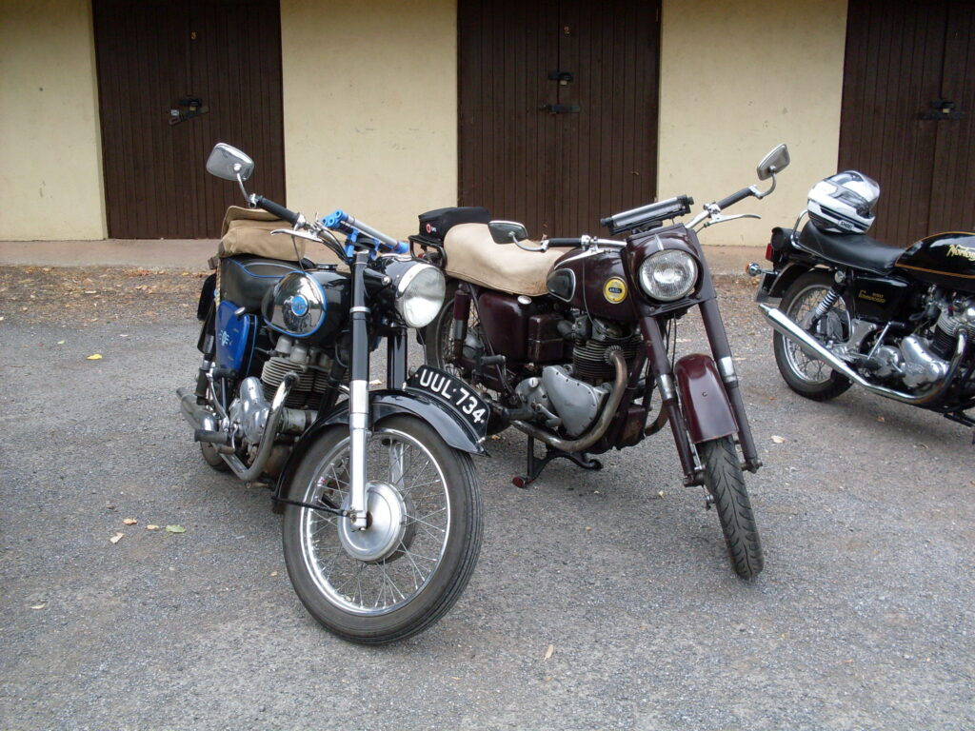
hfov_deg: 49.0
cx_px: 488
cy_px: 366
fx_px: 1070
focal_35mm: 38
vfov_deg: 37.7
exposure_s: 1/250
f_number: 2.8
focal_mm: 6.3
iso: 80
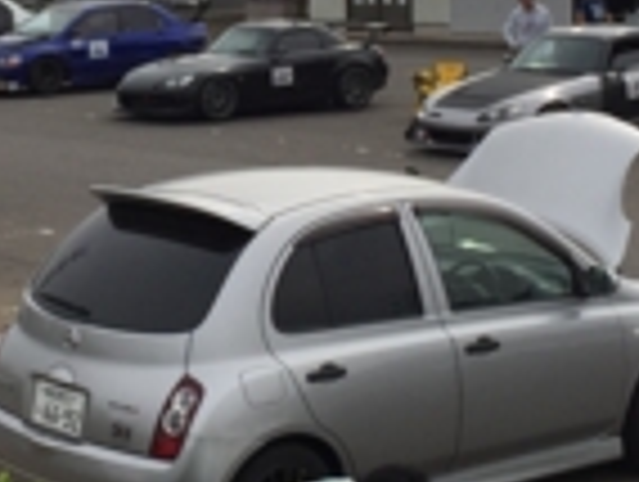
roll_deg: -0.1
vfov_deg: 14.4
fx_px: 1886
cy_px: 29
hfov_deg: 19.1
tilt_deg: -4.1
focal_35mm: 102
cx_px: 144
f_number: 2.2
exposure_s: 1/2198
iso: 32
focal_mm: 4.15
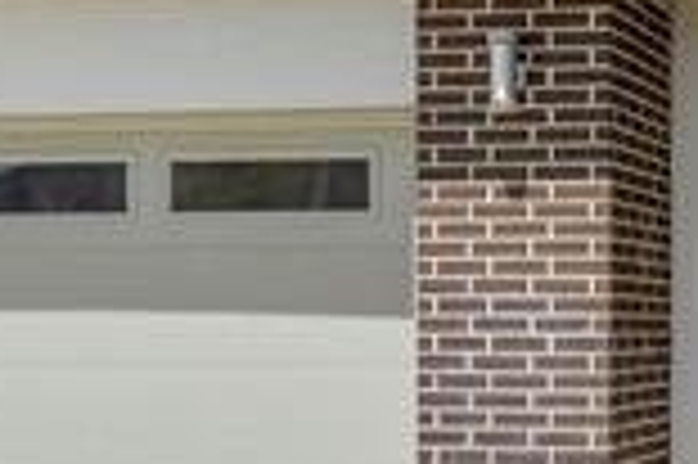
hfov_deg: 19.5
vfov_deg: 13.8
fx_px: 1917
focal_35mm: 99
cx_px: 833
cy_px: 300
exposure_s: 1/640
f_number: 8
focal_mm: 15
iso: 100
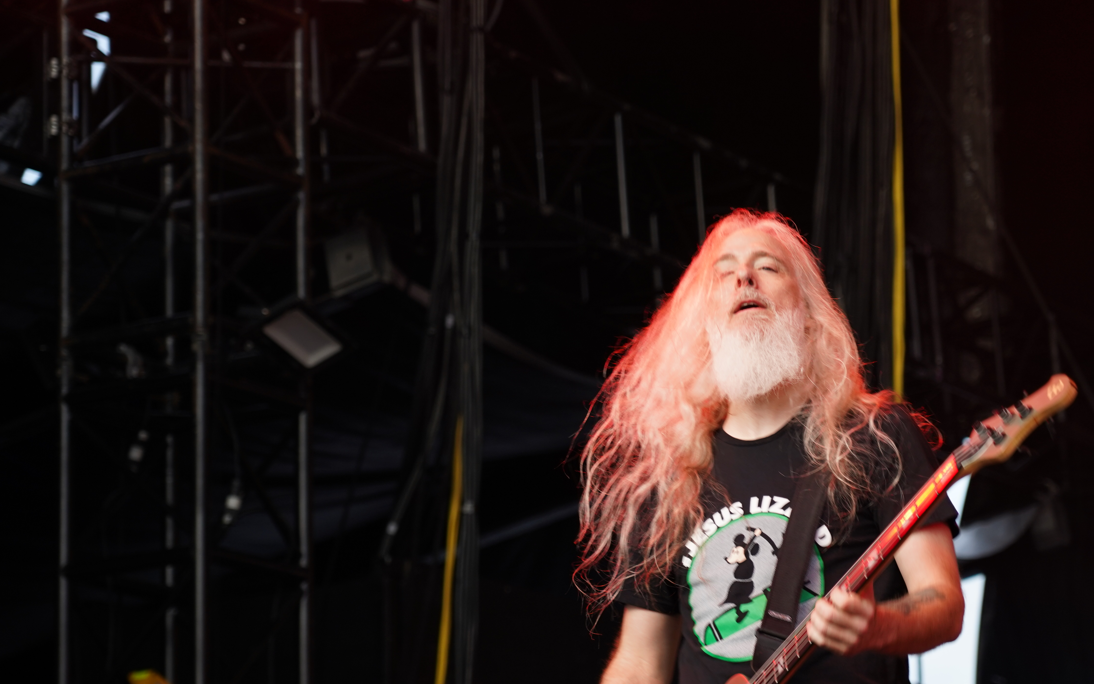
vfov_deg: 9.2
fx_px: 4263
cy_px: 365
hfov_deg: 14.6
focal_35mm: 143
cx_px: 533
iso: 400
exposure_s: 1/125
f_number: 4
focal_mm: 105
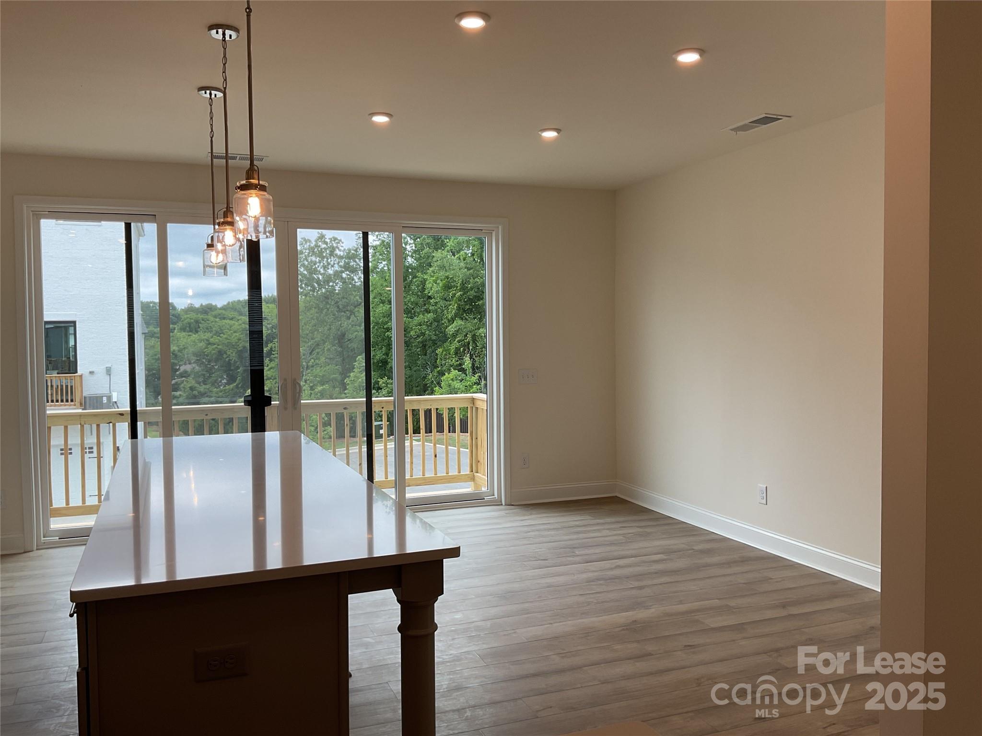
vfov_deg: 48.2
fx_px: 823
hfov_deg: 61.7
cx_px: 491
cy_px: 368
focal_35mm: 29
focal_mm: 3
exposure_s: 1/137
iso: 16
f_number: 1.8
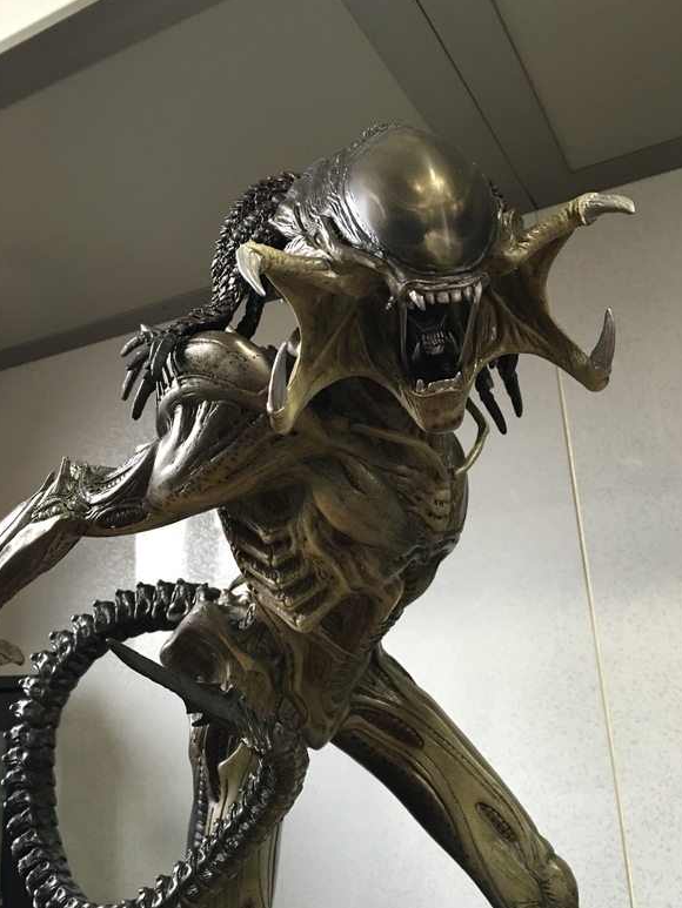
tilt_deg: +14.9
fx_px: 788
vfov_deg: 60.0
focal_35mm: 30
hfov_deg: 46.8
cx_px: 346
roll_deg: +4.0
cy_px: 446
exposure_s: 1/15
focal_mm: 4.15
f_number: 2.2
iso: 80
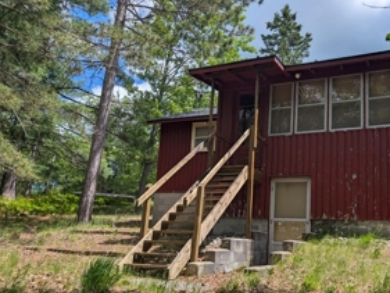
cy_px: 192
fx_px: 383
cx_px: 246
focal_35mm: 34
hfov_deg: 53.3
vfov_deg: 41.4
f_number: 1.68
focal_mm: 6.9
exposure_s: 1/822
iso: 18
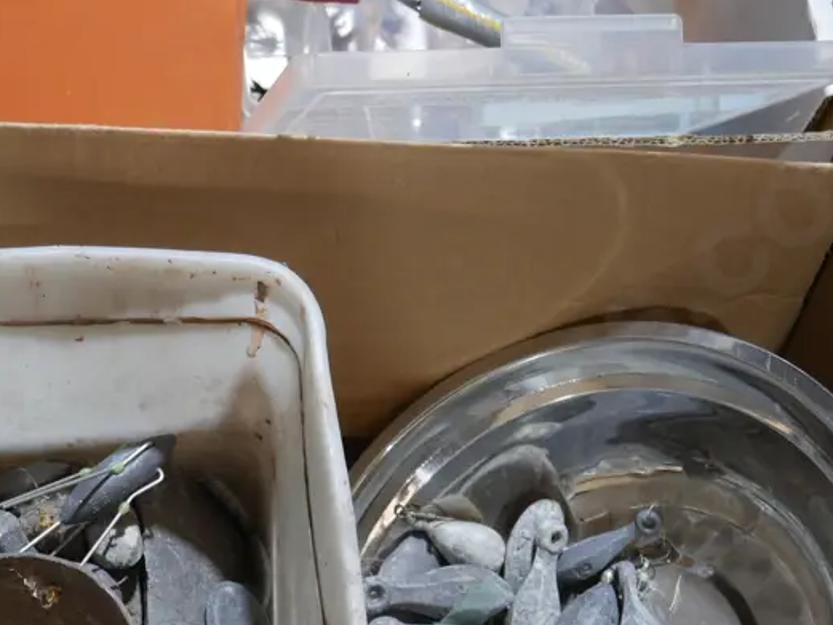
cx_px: 321
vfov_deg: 24.1
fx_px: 1420
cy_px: 563
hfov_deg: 32.6
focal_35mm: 59
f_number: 3.6
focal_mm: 15
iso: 400
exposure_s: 1/60
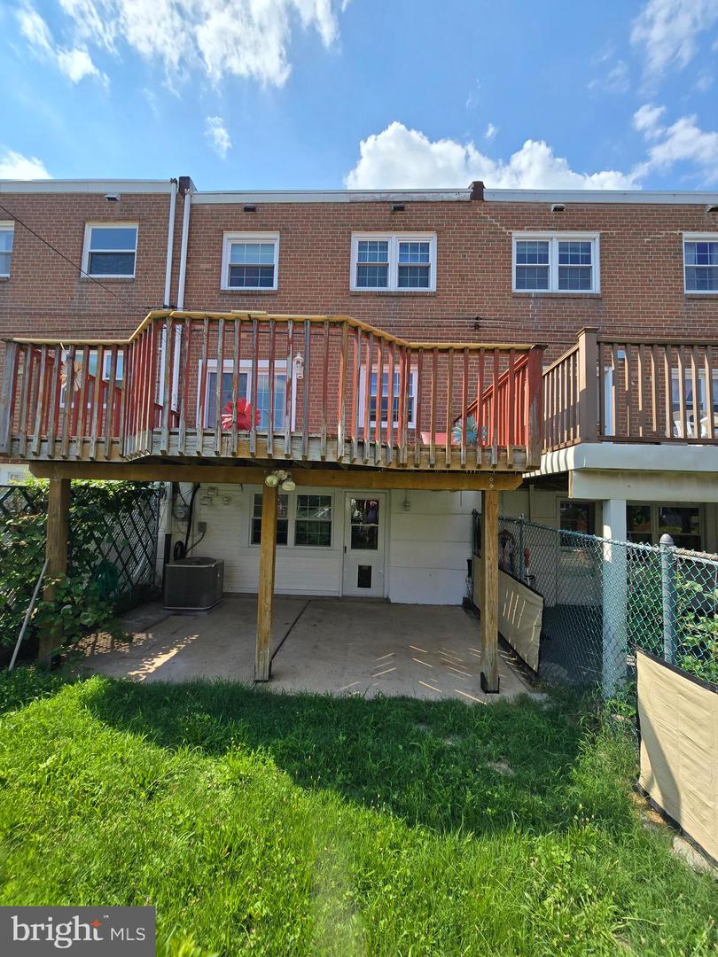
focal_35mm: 13
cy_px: 478
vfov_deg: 106.2
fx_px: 360
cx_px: 359
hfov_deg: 89.9
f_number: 2.2
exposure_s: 1/2116
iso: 50
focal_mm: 2.2
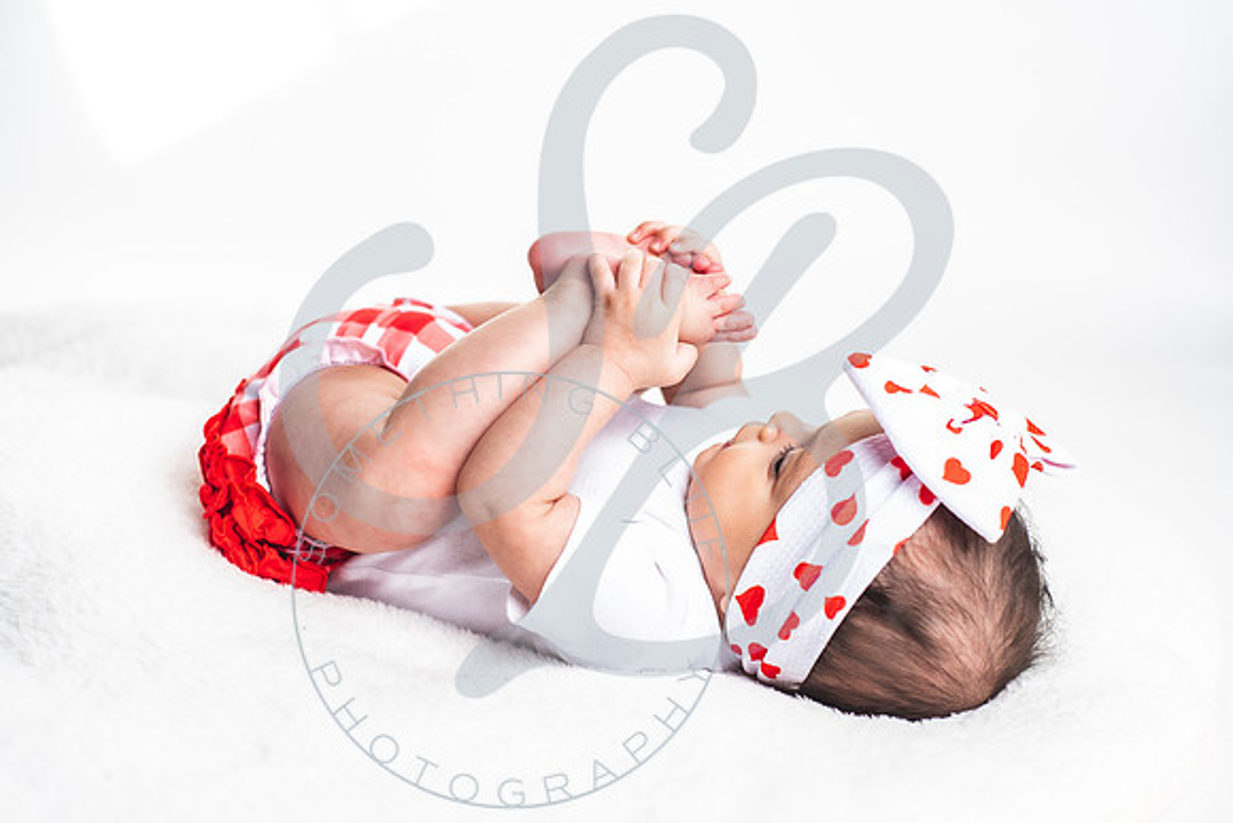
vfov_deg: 24.7
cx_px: 616
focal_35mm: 55
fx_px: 1879
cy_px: 412
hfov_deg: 36.3
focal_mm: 50
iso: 64
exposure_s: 1/200
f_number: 2.8
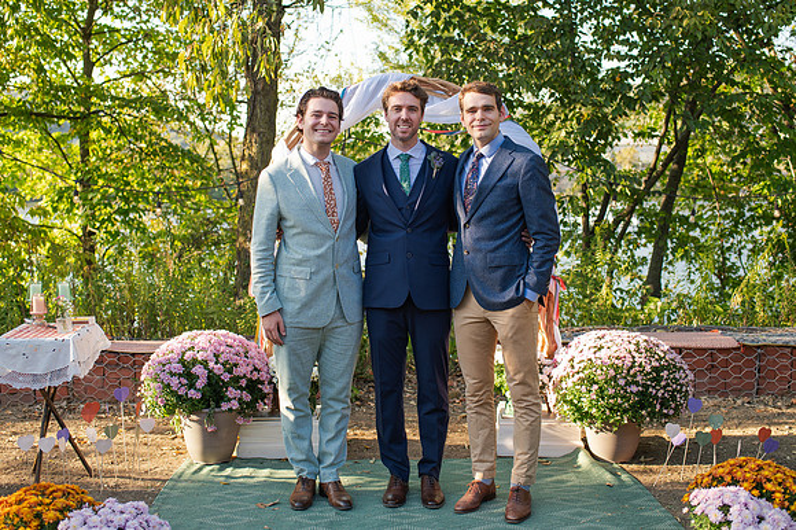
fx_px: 883
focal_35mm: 40
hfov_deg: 48.5
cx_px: 396
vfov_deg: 33.4
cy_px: 230
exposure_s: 1/640
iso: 250
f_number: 3.2
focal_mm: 35
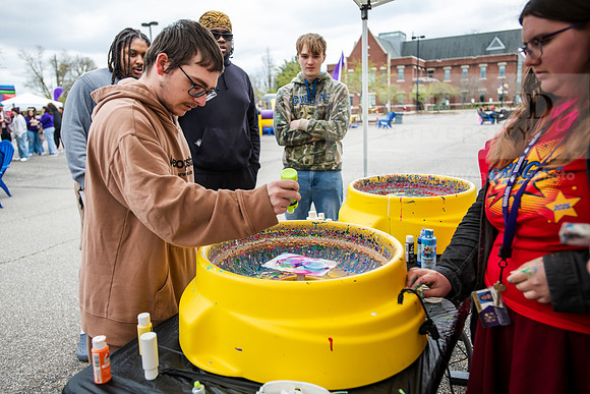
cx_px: 295
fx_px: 459
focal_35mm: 28
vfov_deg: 46.4
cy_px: 197
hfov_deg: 65.5
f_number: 3.5
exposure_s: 1/800
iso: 200
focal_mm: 28
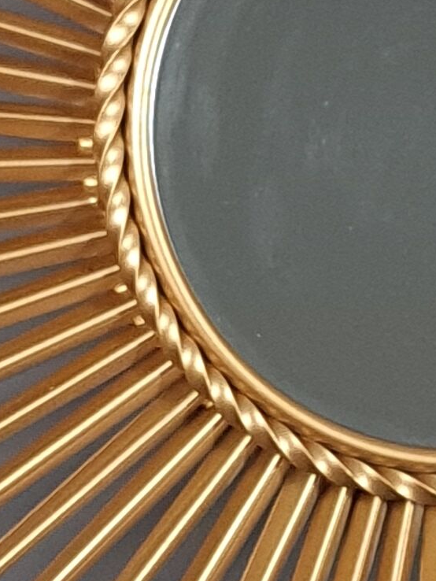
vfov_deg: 13.9
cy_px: 221
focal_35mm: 142
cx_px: 352
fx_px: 2383
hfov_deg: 10.4
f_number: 1.8
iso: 125
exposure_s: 1/50
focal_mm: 5.4
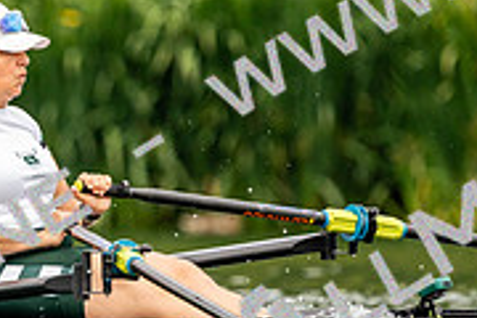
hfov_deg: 1.1
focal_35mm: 1935
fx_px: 25637
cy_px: 160
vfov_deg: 0.7
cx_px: 13
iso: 640
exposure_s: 1/2000
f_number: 6.3
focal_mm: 600
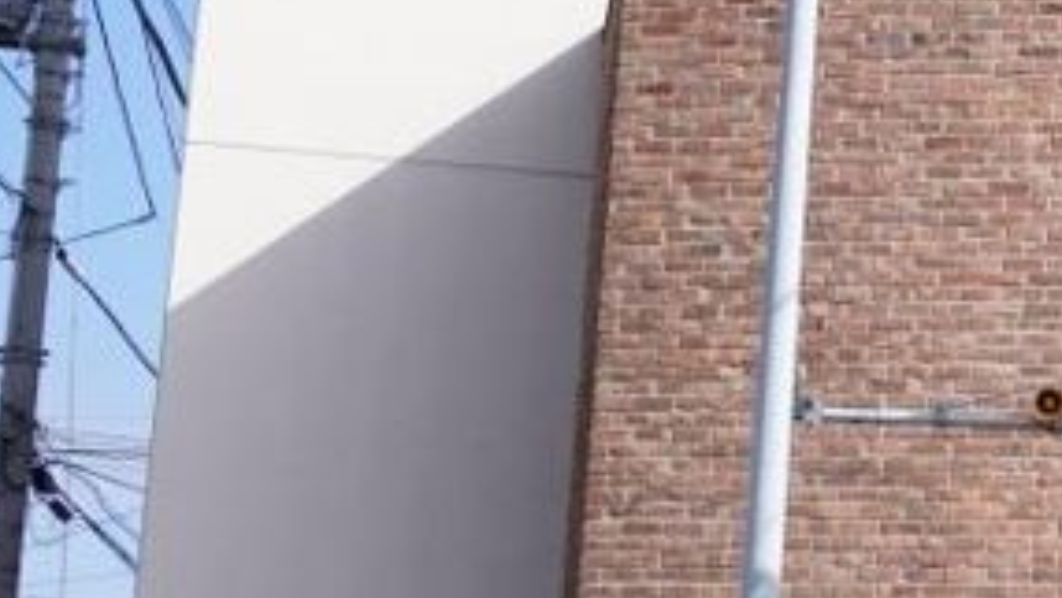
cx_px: 1552
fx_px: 3120
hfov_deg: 17.5
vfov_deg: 10.9
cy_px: 267
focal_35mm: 111
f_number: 5.6
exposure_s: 1/500
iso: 100
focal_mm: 21
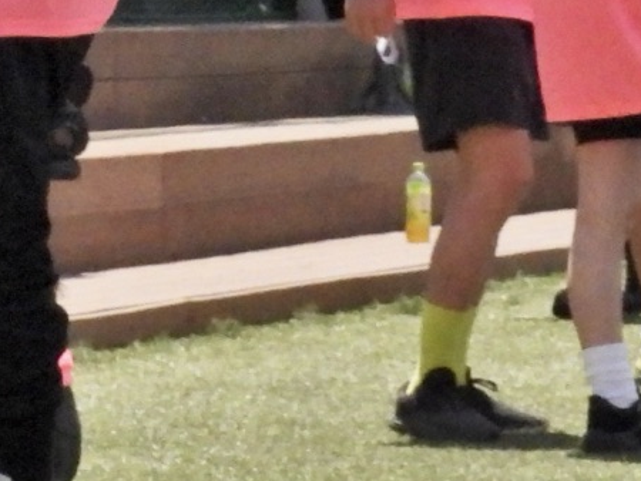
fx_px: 9467
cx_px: -185
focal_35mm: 511
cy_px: -467
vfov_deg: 2.9
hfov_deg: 3.9
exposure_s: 1/3200
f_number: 6.3
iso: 1000
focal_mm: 20.5
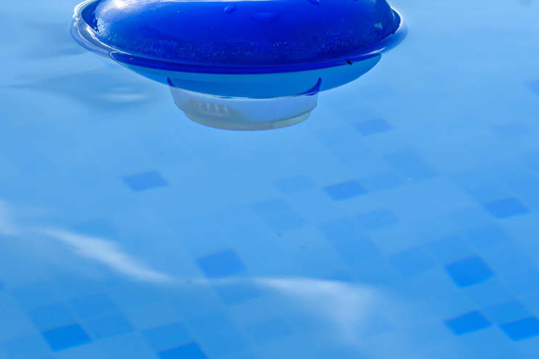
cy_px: 111
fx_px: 2889
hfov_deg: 10.6
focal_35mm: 193
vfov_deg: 7.1
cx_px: 152
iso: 200
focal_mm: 80
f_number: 8
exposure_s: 1/320
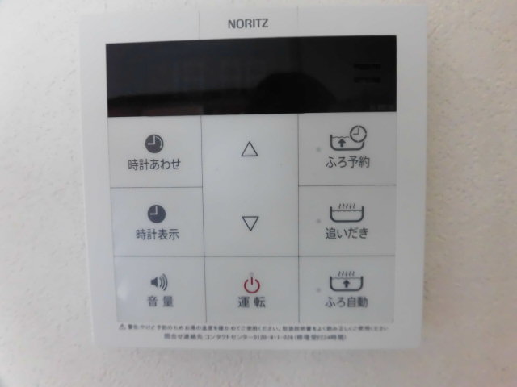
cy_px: 194
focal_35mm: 24
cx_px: 258
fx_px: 358
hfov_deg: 71.6
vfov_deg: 56.8
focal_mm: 4.3
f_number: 3.1
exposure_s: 1/25
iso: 400
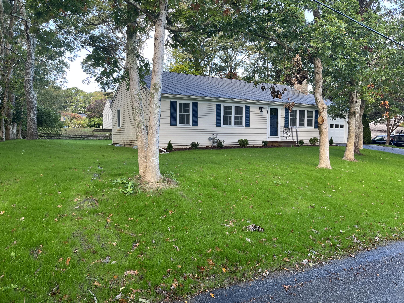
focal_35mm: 26
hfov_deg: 67.3
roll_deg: +1.2
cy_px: 152
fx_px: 303
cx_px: 202
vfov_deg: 53.1
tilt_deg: -3.6
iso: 64
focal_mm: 5.1
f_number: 1.6
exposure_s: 1/165
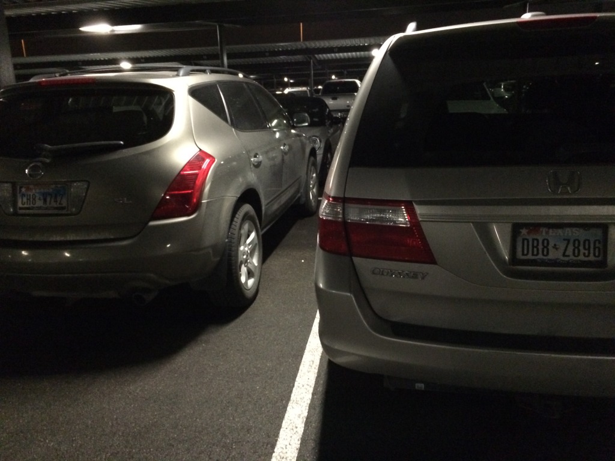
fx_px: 515
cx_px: 308
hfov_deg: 61.7
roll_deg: +3.1
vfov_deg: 48.2
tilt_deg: -13.8
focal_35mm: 29
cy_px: 230
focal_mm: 4.15
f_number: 2.2
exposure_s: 1/15
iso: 800
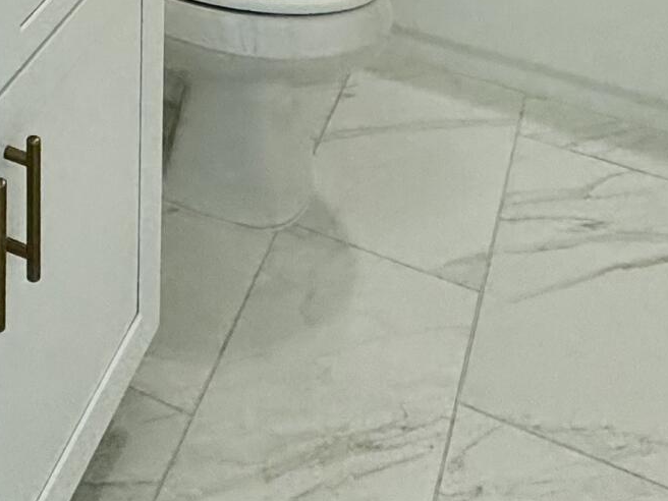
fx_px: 1235
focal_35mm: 64
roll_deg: +0.0
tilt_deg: -4.9
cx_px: 34
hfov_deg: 28.7
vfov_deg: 15.9
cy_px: -593
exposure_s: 1/120
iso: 64
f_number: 2.2
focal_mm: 2.22
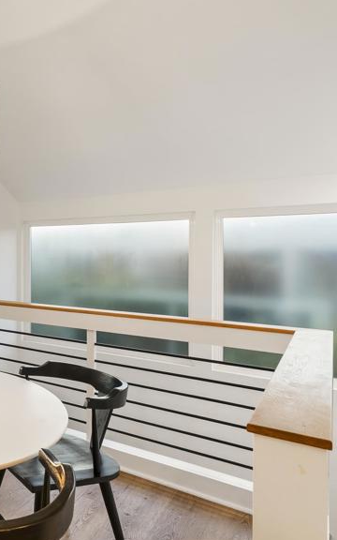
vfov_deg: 64.6
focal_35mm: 29
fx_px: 426
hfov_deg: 33.7
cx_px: -81
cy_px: 259
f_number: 8
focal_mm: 16
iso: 500
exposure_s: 1/6
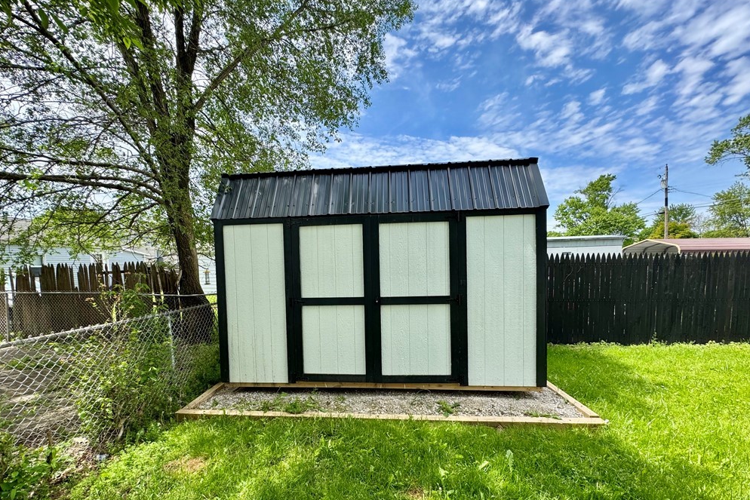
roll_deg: +1.0
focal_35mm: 15
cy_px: 286
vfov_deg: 76.9
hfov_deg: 100.4
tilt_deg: -3.2
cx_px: 367
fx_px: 313
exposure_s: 1/582
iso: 40
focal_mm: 2.22
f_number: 2.2
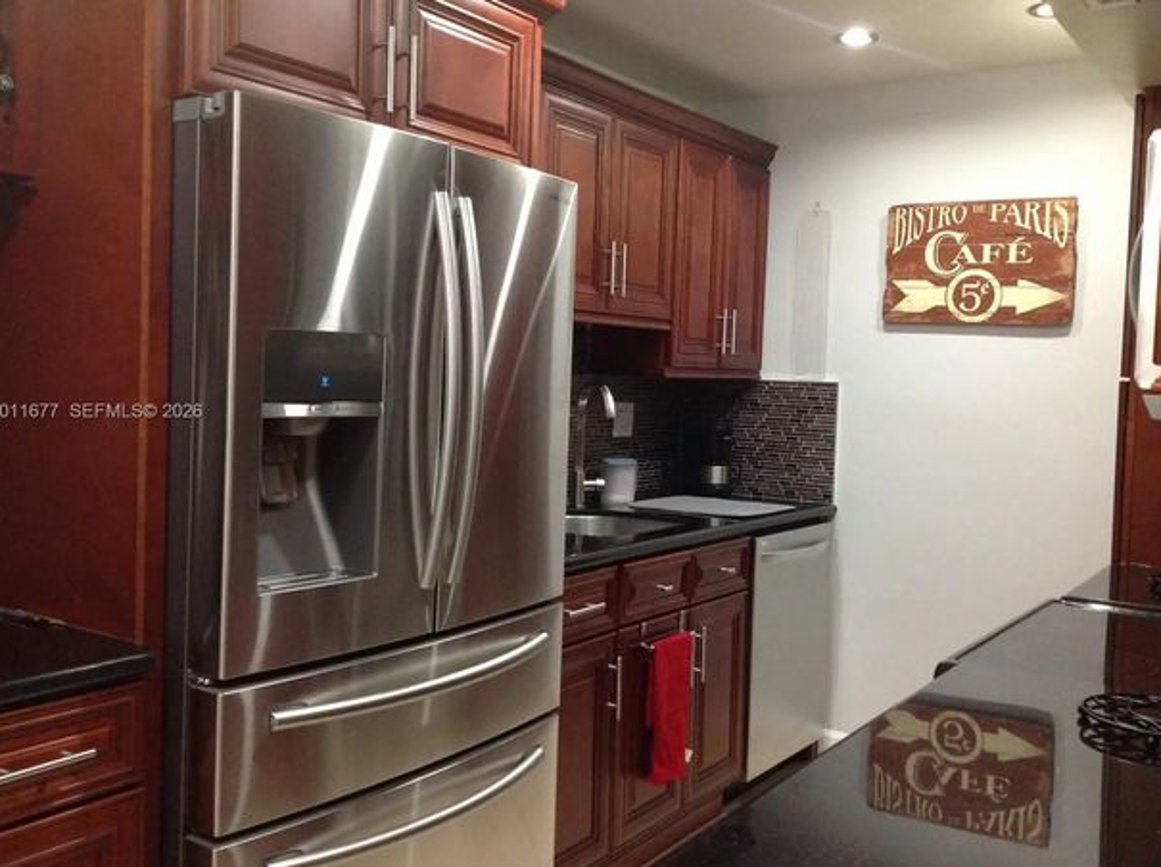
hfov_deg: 50.2
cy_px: 412
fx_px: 1239
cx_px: 578
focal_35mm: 37
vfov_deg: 38.6
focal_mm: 4.28
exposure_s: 1/15
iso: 250
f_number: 2.4
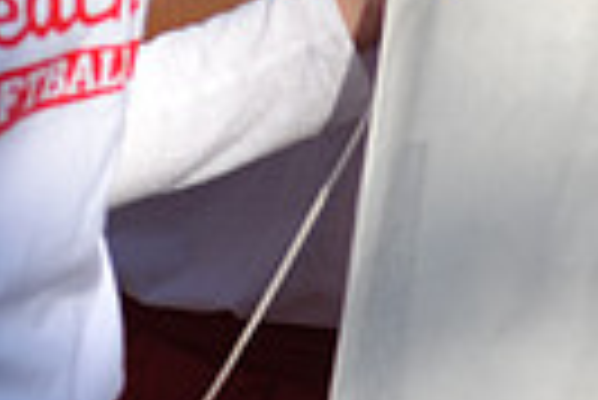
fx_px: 4773
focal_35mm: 287
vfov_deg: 4.7
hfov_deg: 7.2
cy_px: -422
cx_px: 220
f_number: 2.8
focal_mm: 66
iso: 400
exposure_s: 1/8000
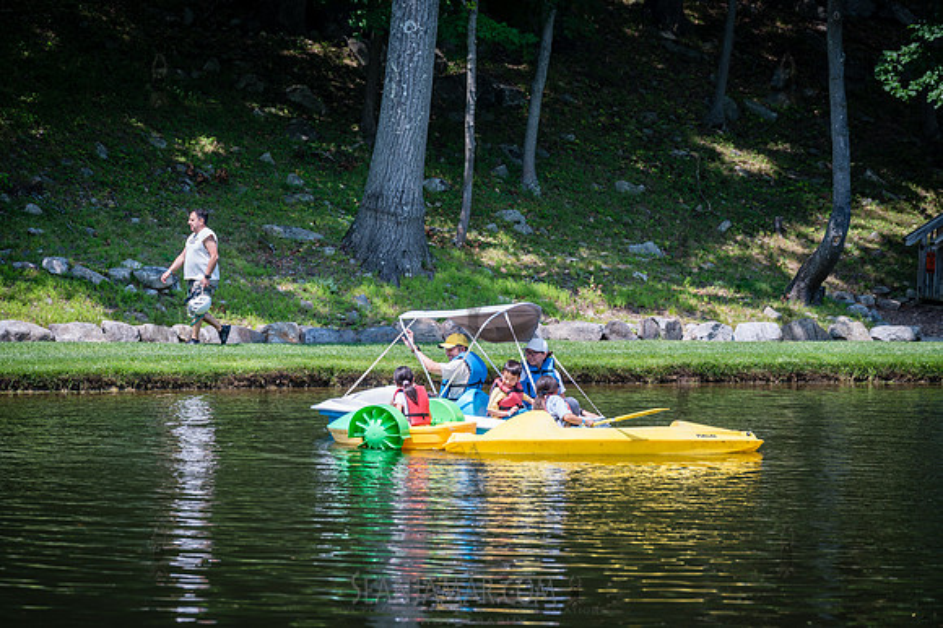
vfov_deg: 9.0
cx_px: 472
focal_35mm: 152
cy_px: 314
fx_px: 3991
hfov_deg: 13.5
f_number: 4.5
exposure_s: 1/400
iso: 100
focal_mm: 150
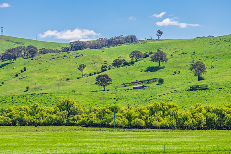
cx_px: 116
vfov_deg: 9.2
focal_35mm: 150
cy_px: 77
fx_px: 963
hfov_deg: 13.7
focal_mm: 150
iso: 800
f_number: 9
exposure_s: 1/1600
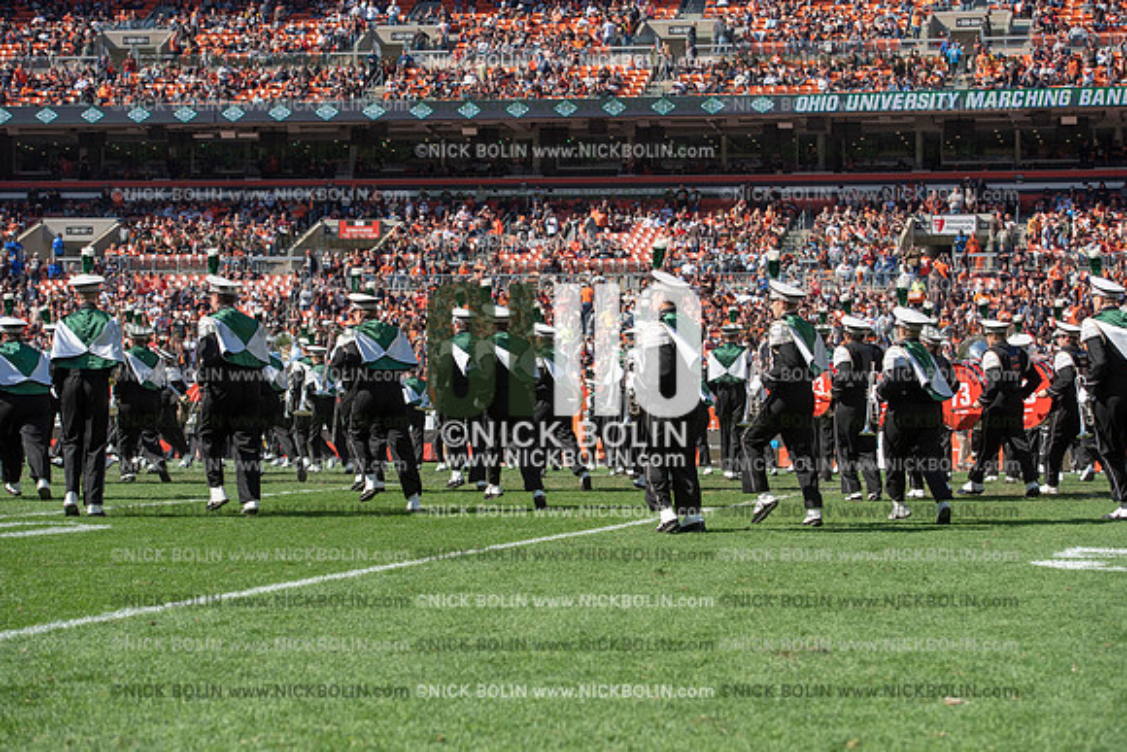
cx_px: 564
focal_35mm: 70
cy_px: 376
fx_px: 2192
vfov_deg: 19.5
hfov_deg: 28.8
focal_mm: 70
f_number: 5
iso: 400
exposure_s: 1/2500
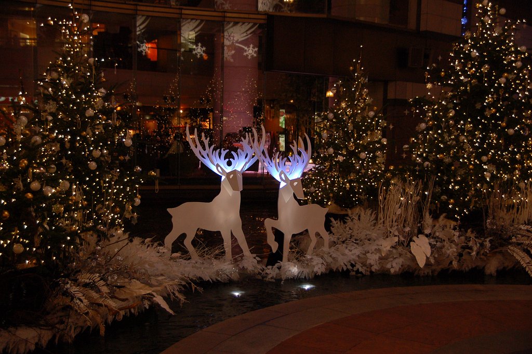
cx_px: 266
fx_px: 709
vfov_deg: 28.0
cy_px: 177
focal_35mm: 48
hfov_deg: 41.1
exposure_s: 1/60
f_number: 4.5
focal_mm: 32
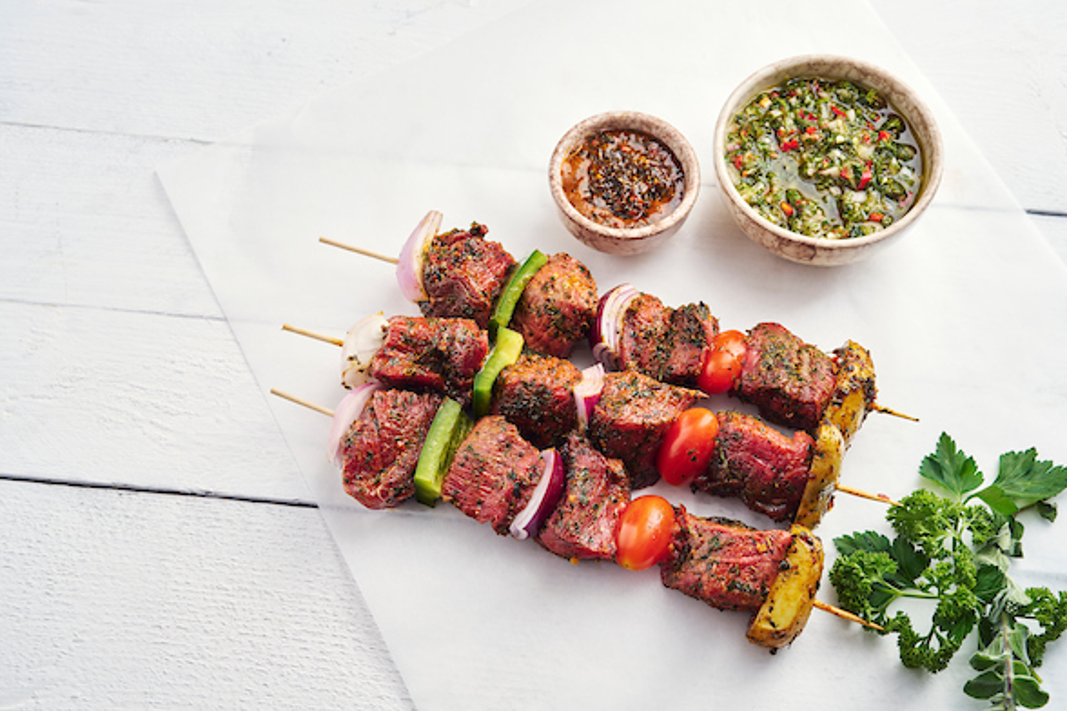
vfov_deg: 26.5
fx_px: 1511
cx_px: 537
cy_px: 357
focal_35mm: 51
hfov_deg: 38.9
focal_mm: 50
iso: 200
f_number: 5.6
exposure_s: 1/125
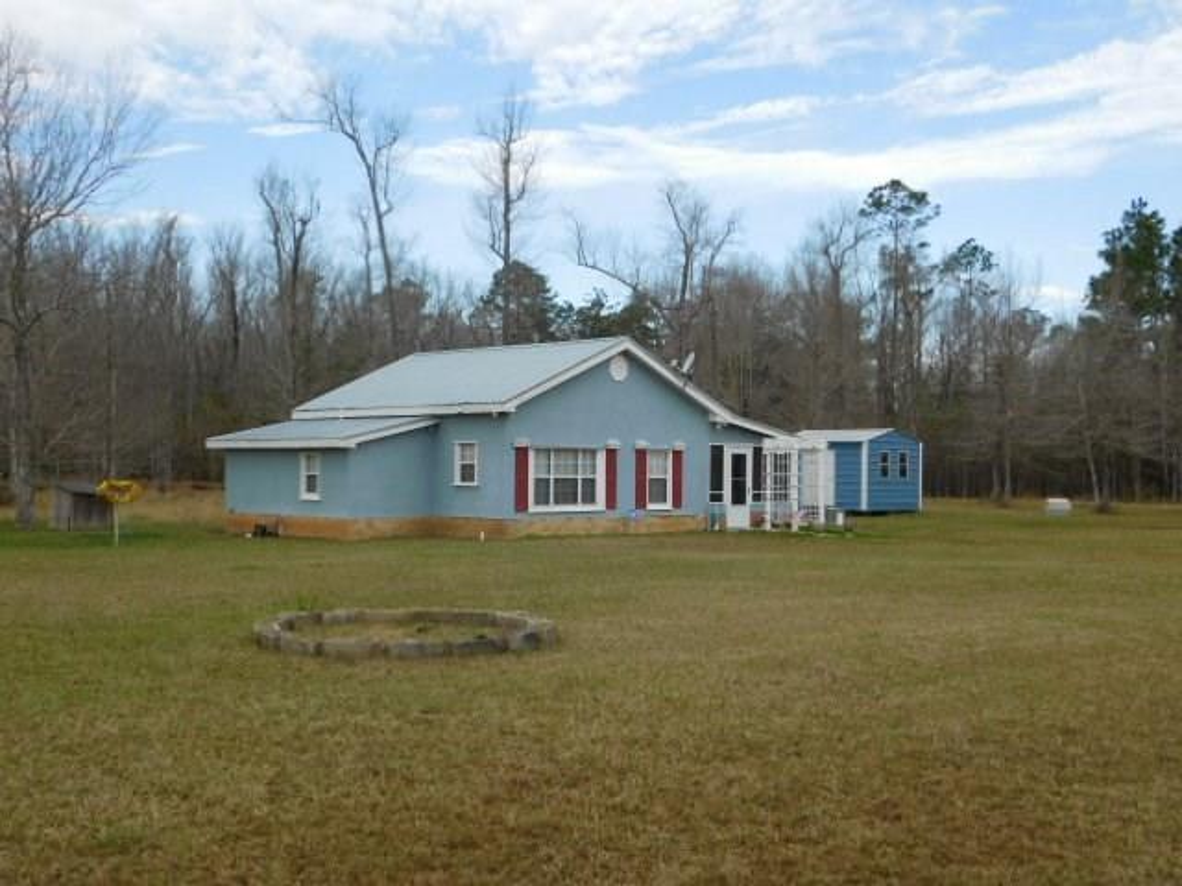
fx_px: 1366
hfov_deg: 46.8
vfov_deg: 36.0
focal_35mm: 40
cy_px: 443
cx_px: 591
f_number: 3.6
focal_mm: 7.1
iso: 125
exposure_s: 1/500
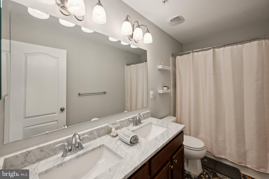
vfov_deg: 81.2
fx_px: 105
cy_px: 90
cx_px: 134
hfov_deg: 104.3
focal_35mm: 14
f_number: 7.1
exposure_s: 1/60
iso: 400
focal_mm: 14
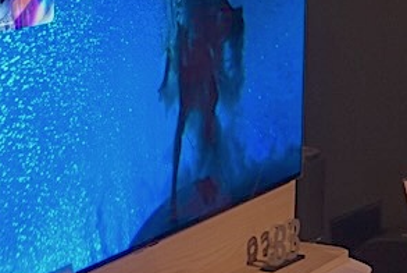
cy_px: -13
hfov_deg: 9.9
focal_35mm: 184
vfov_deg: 7.4
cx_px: -538
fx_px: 2082
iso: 200
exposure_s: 1/80
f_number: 2.8
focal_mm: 13.34
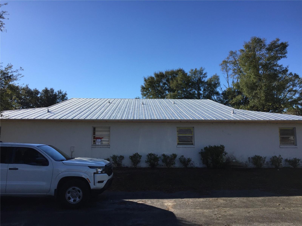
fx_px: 253
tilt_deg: +8.1
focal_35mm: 29
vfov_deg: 48.2
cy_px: 113
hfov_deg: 61.7
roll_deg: -0.3
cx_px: 151
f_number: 2.2
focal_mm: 4.15
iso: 32
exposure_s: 1/2083
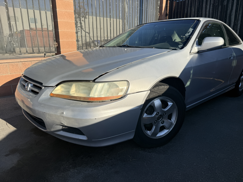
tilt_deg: -13.6
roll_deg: +1.2
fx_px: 168
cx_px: 122
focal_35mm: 24
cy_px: 91
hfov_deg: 71.6
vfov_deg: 56.8
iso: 80
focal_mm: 6.76
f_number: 1.78
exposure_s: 1/3759
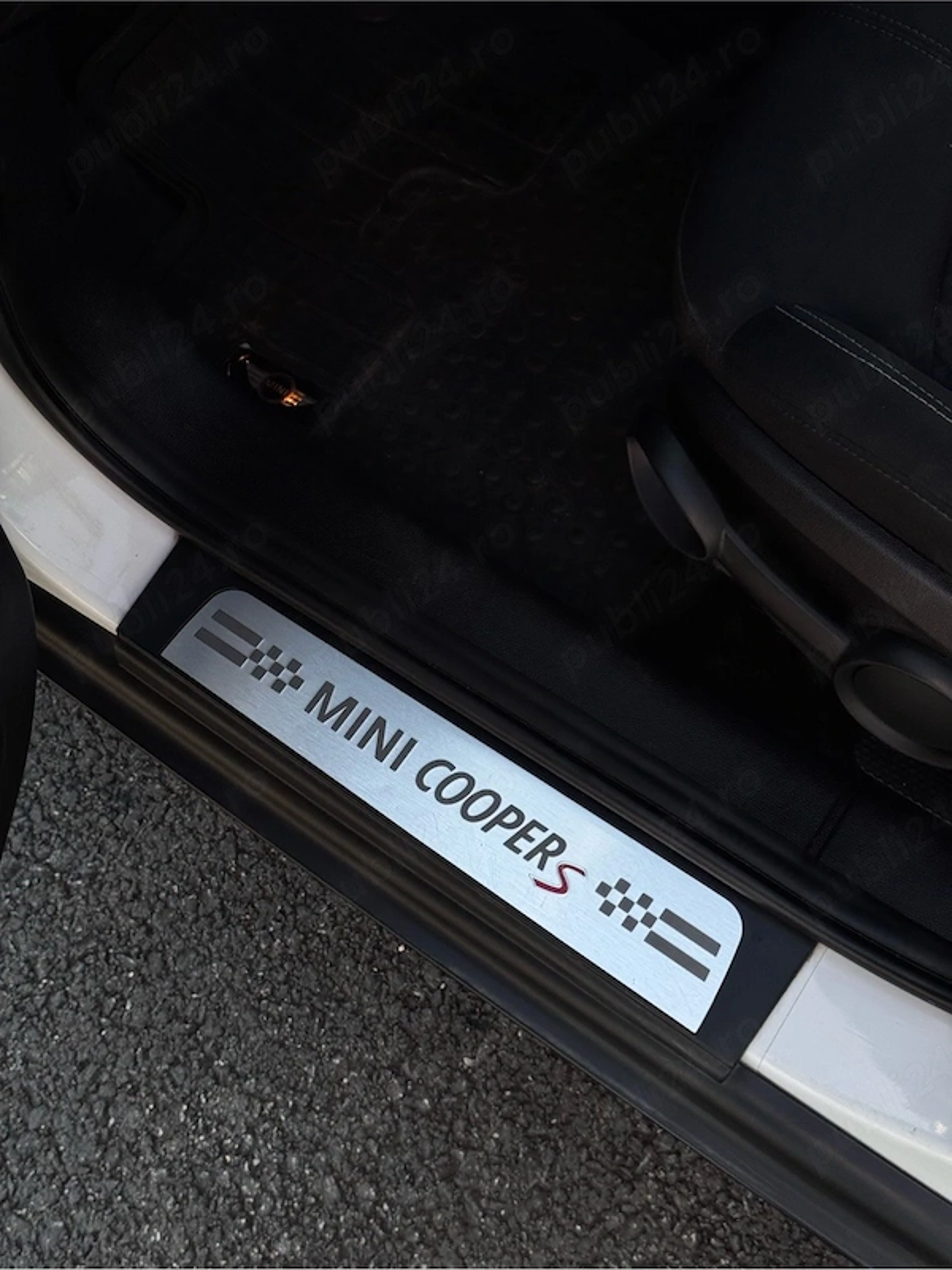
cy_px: 635
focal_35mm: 48
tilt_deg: -64.8
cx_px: 476
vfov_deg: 39.7
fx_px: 1760
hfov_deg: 30.3
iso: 64
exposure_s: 1/939
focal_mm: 6.76
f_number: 1.78
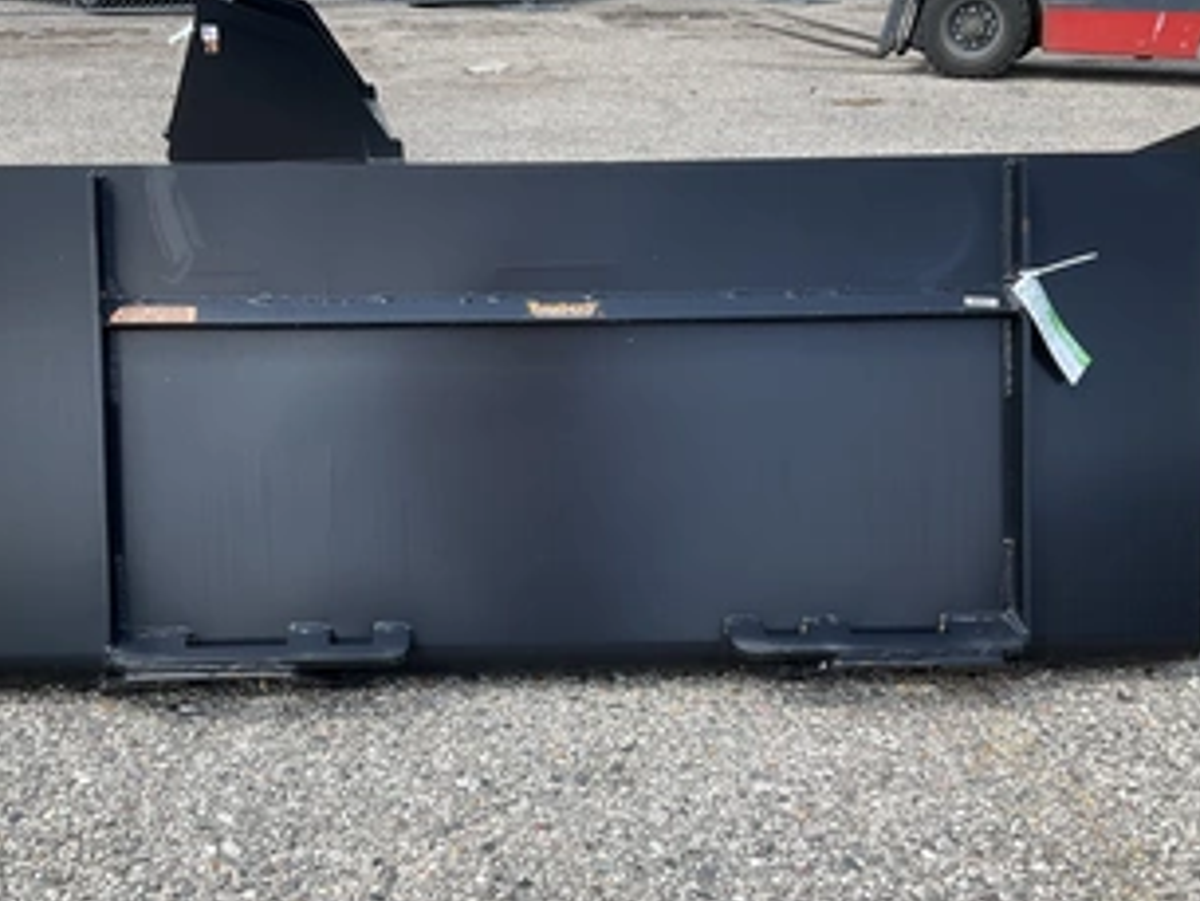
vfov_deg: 37.7
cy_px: 468
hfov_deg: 48.9
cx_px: 527
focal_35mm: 38
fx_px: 1318
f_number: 1.8
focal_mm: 3
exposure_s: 1/642
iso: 25
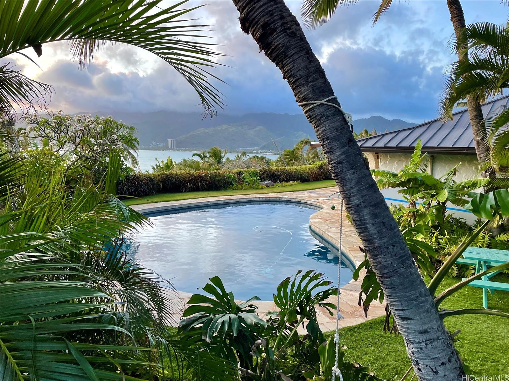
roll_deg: -1.1
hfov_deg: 67.3
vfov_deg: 53.1
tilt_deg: -5.9
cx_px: 254
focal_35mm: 26
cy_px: 190
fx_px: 382
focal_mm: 4.2
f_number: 1.6
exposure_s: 1/121
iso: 125
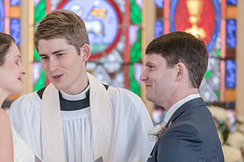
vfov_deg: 2.8
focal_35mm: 485
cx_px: 92
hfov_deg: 4.3
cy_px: 140
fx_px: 3285
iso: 2000
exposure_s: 1/100
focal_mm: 200
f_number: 2.8
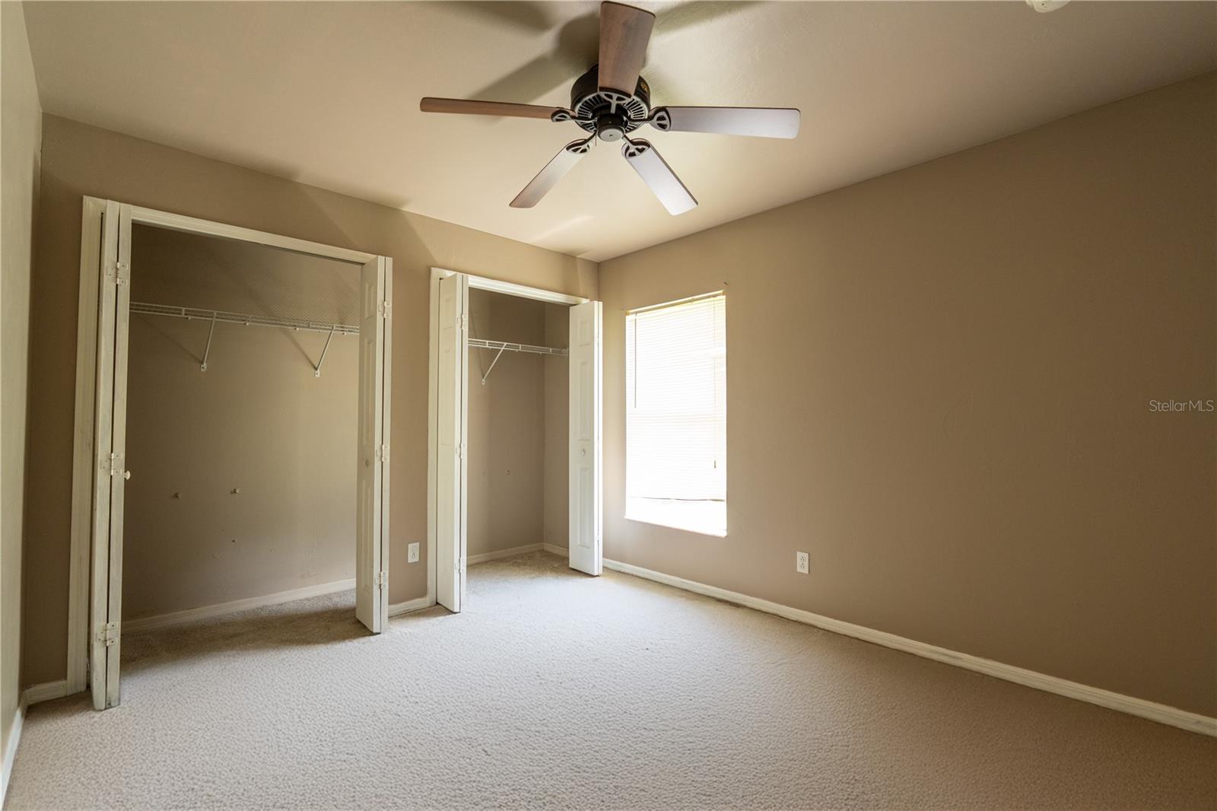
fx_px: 541
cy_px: 406
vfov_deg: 73.7
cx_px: 608
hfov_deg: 96.7
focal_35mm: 16
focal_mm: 16
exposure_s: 1/160
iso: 500
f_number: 2.8
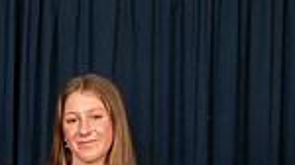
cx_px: -199
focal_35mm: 202
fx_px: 1578
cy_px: 312
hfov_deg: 10.2
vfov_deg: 5.9
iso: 125
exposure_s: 1/250
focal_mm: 44
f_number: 5.6
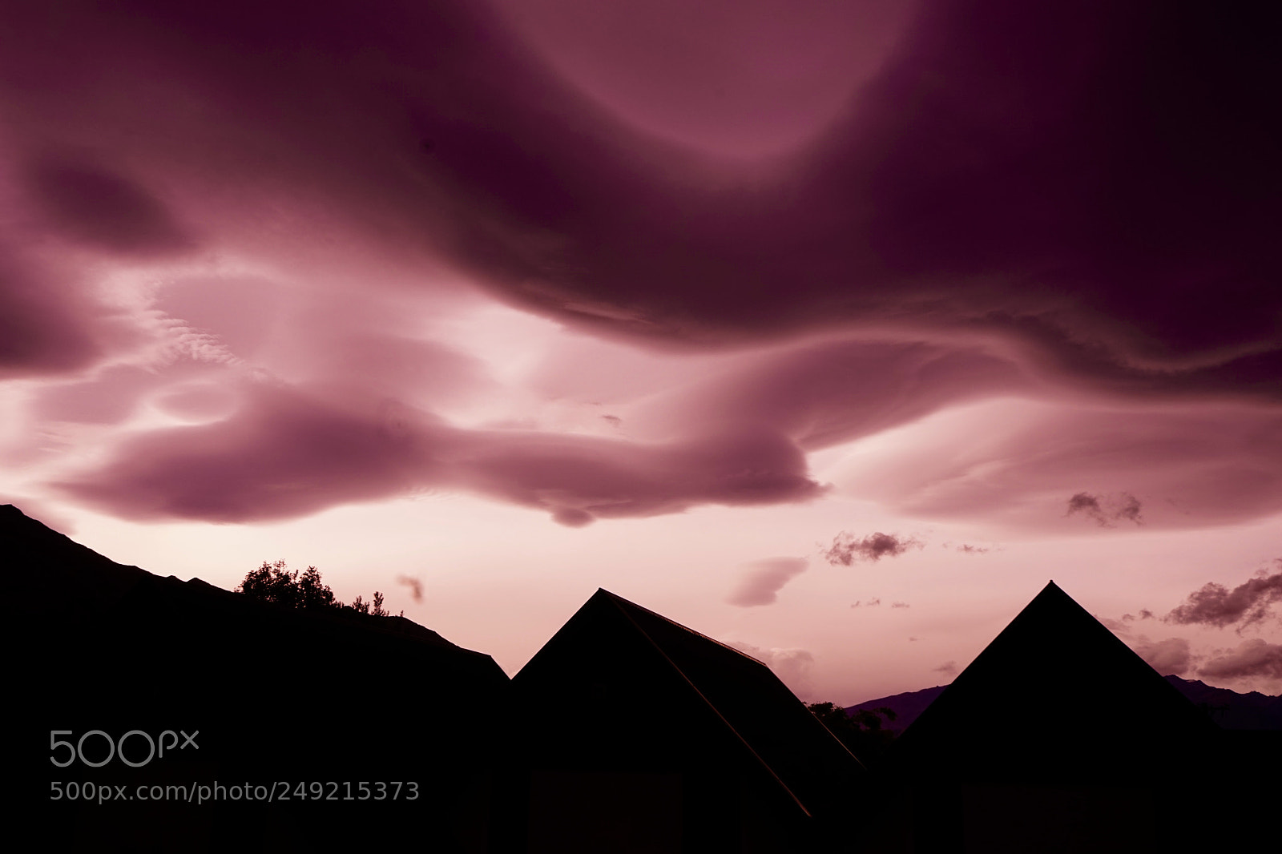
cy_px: 427
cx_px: 641
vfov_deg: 41.1
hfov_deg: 58.7
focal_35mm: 32
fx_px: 1139
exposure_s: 1/125
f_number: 11
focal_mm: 32
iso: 200
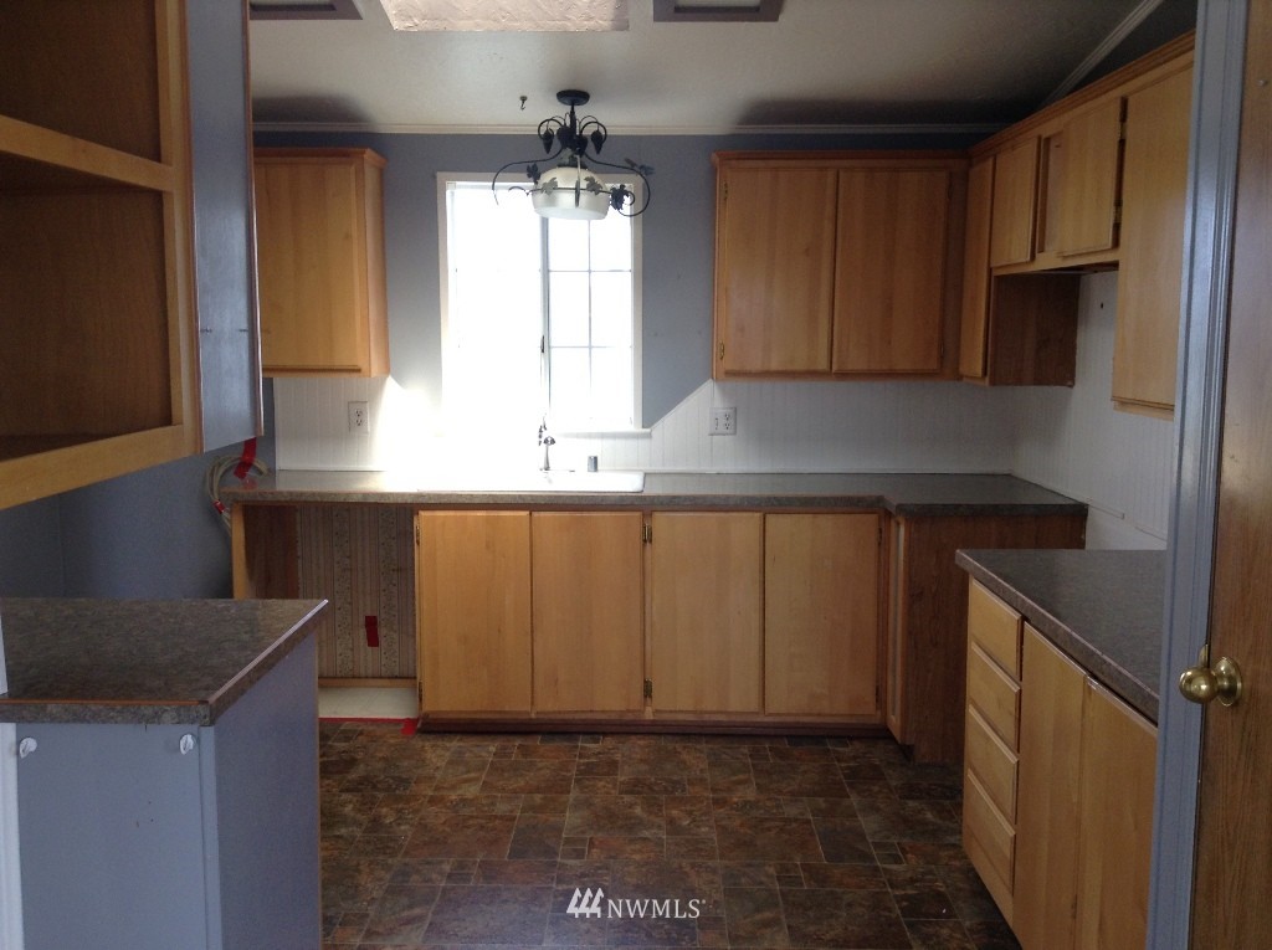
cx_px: 636
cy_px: 475
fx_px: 1211
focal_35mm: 33
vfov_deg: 42.8
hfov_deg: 55.4
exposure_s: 1/60
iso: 32
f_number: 2.4
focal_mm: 3.3
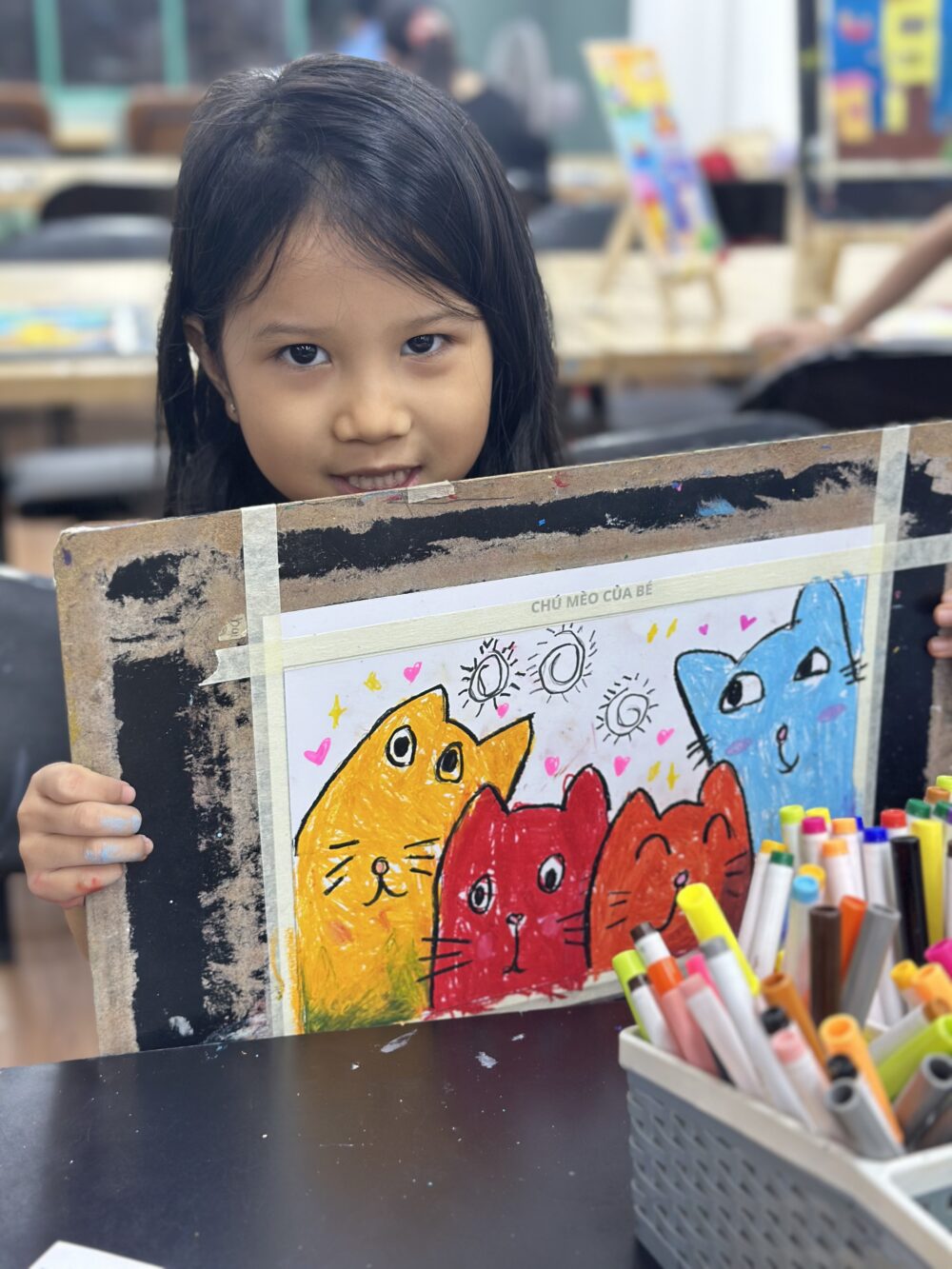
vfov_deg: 39.7
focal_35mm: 48
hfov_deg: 30.3
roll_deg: -0.8
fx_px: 1760
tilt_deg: -18.2
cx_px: 476
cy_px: 634
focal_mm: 6.86
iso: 80
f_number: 1.78
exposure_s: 1/100
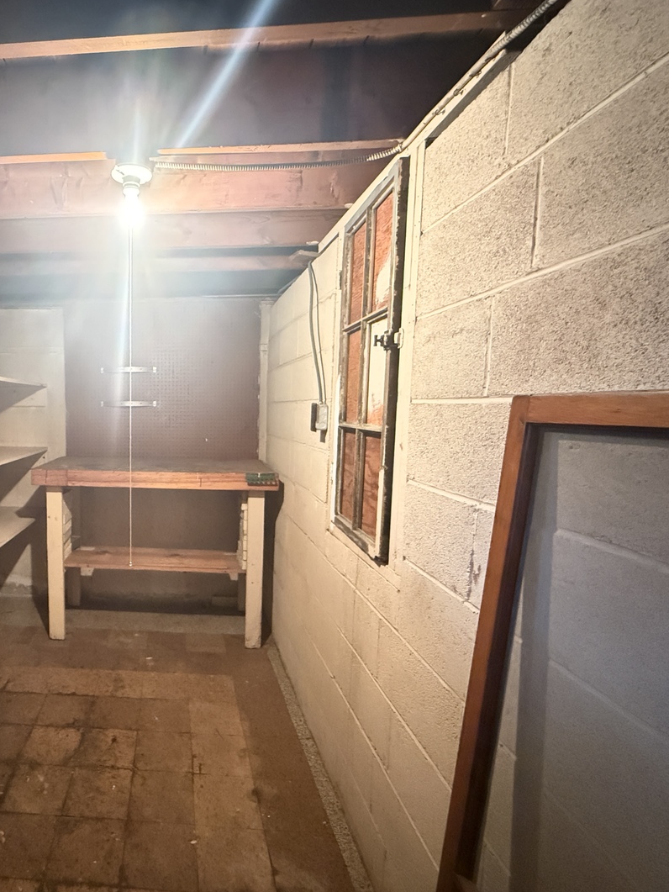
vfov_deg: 84.7
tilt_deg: -5.0
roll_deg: -0.3
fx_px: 490
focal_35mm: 19
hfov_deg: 63.3
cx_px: 142
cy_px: 449
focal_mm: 2.22
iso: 1600
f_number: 2.2
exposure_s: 1/40
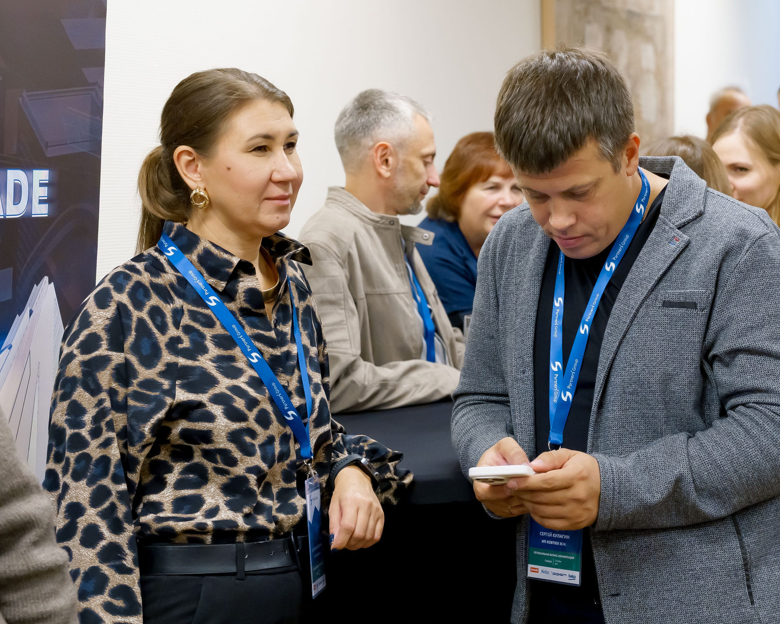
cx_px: 443
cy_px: 296
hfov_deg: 26.7
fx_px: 1639
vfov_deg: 21.6
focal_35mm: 71
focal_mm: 49
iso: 2000
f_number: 4
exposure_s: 1/125
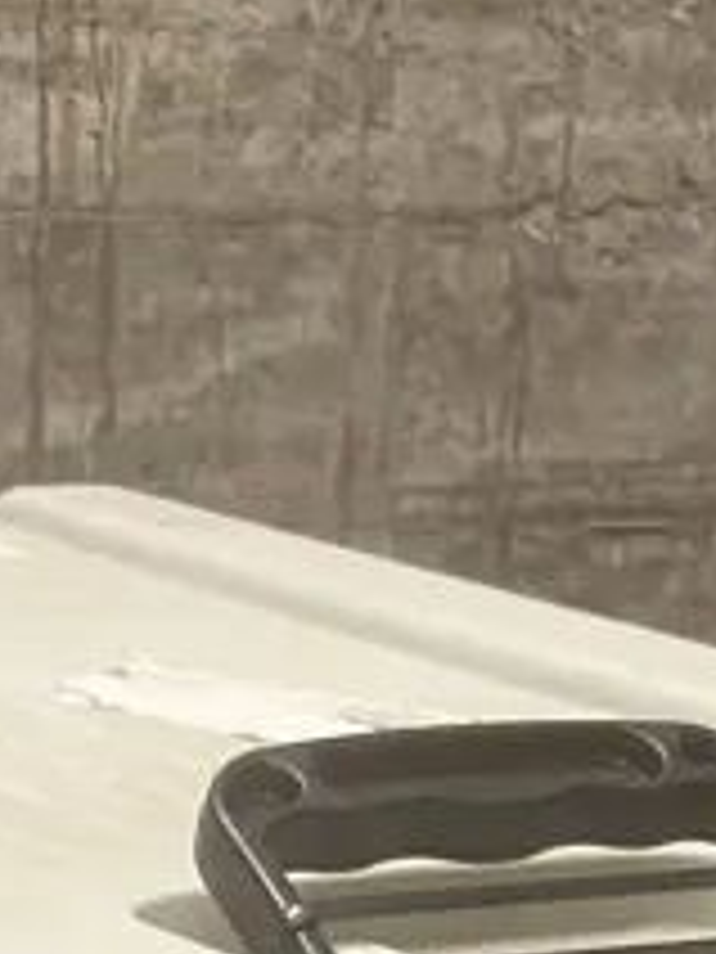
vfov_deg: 12.3
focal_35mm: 135
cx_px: 194
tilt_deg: -28.3
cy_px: 2120
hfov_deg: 11.0
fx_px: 3723
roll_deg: -1.7
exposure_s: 1/50
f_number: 1.8
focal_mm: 3.99
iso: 125
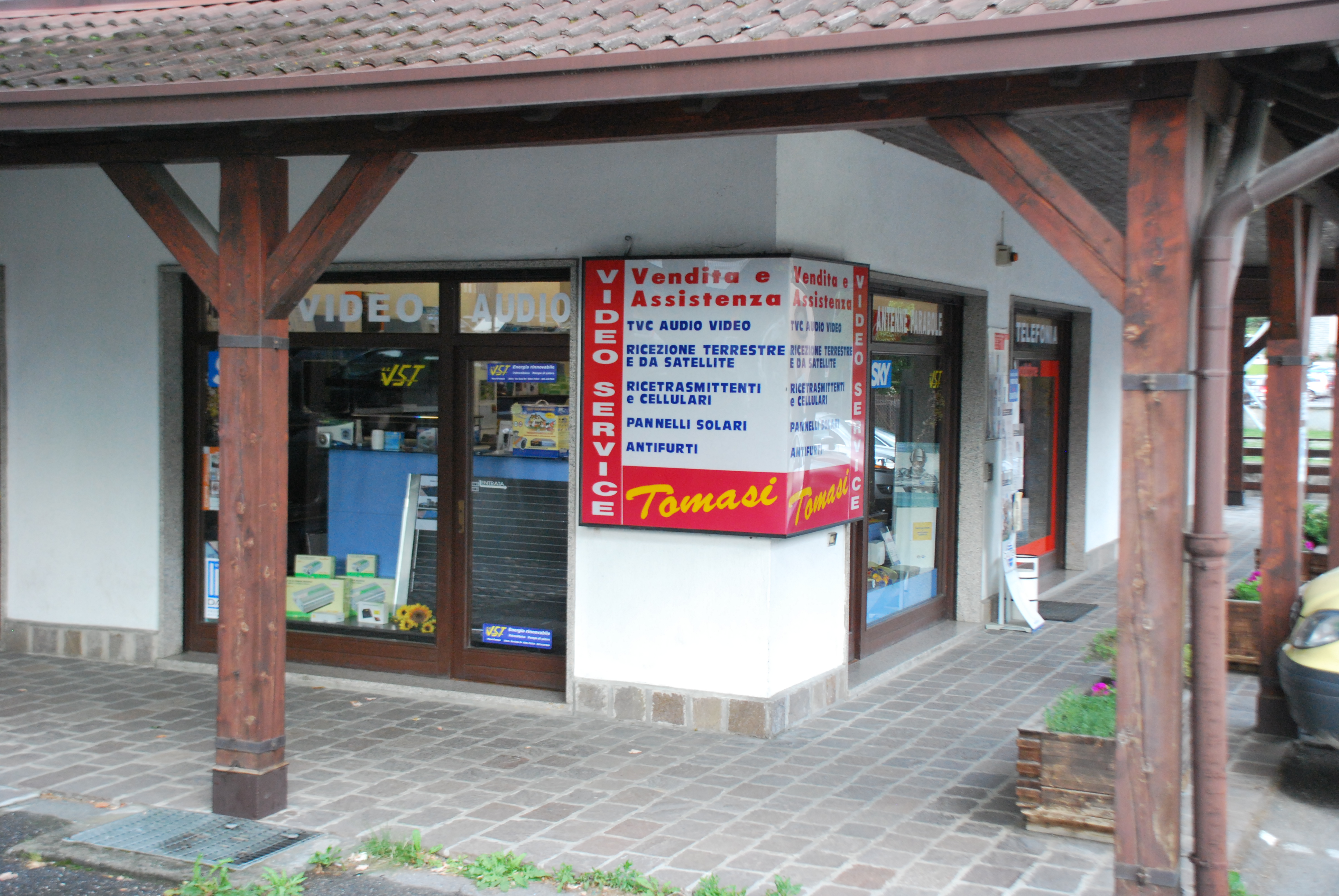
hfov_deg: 42.3
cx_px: 670
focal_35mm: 46
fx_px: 1732
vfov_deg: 29.0
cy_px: 448
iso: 900
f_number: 4.2
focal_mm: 31
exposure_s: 1/250
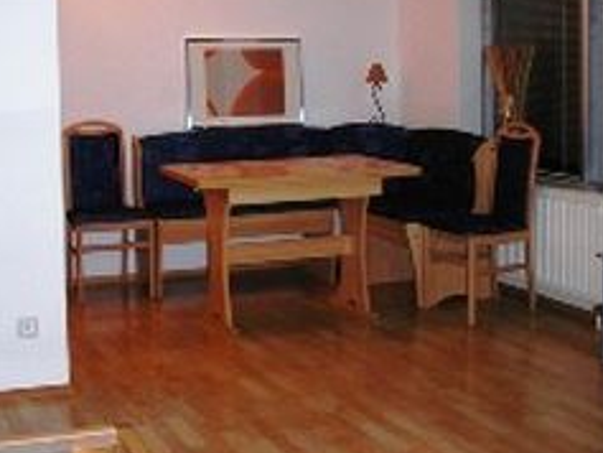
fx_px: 1028
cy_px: 112
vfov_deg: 24.6
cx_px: 244
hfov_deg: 32.6
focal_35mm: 59
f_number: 3.2
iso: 55
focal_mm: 6.3
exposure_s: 1/60.1
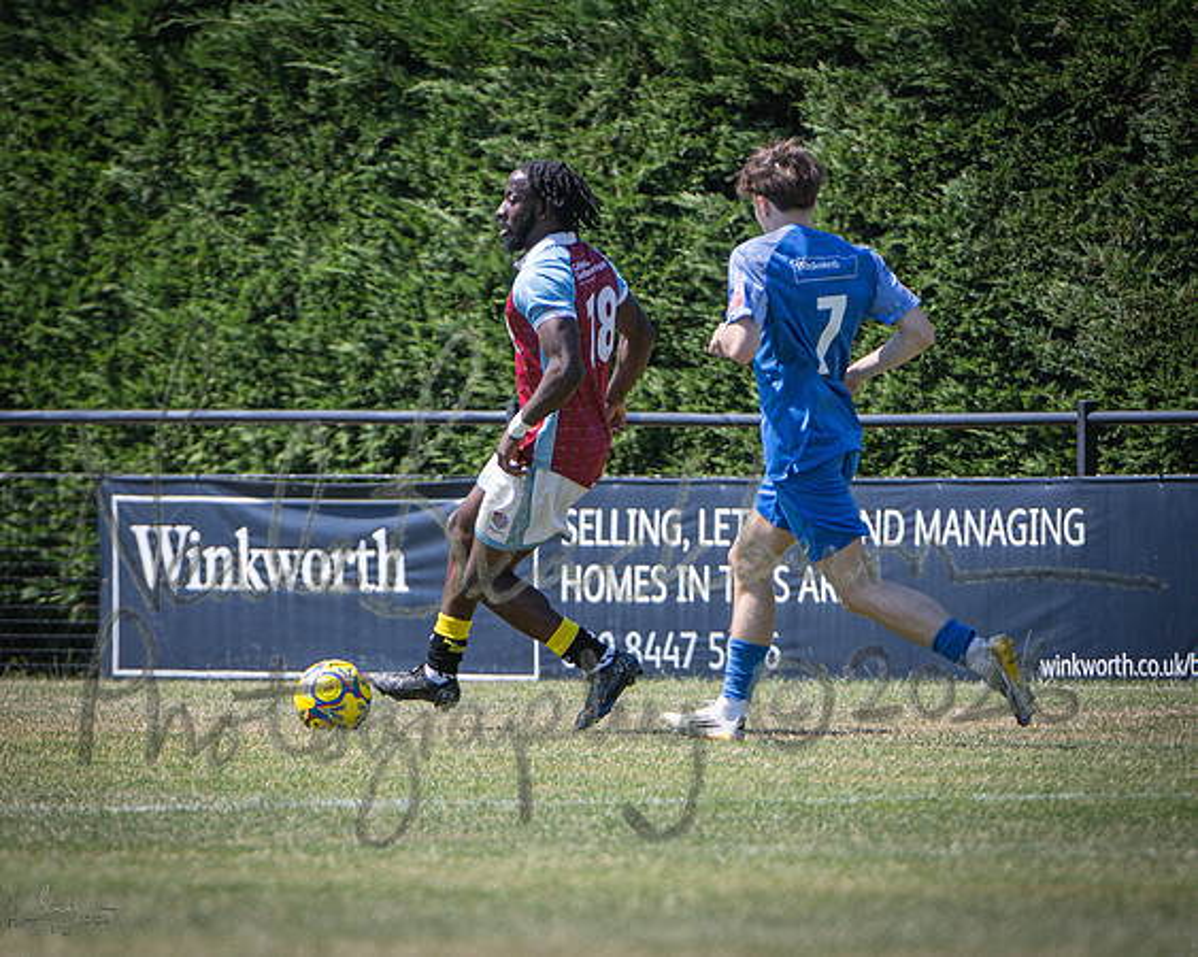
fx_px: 27578
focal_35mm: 778
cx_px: 130
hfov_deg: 2.5
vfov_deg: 2.0
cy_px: 515
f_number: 4
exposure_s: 1/1600
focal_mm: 310
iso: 400
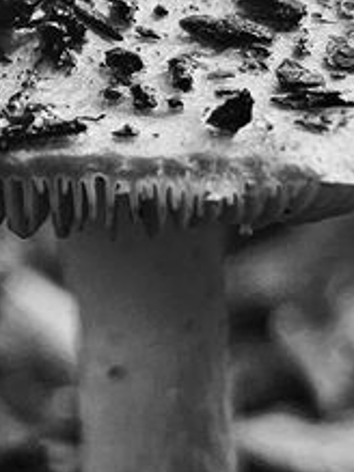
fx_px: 2293
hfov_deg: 8.7
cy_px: 207
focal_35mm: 168
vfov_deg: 11.8
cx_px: -110
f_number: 1.7
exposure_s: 1/180
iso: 16
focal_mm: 6.3
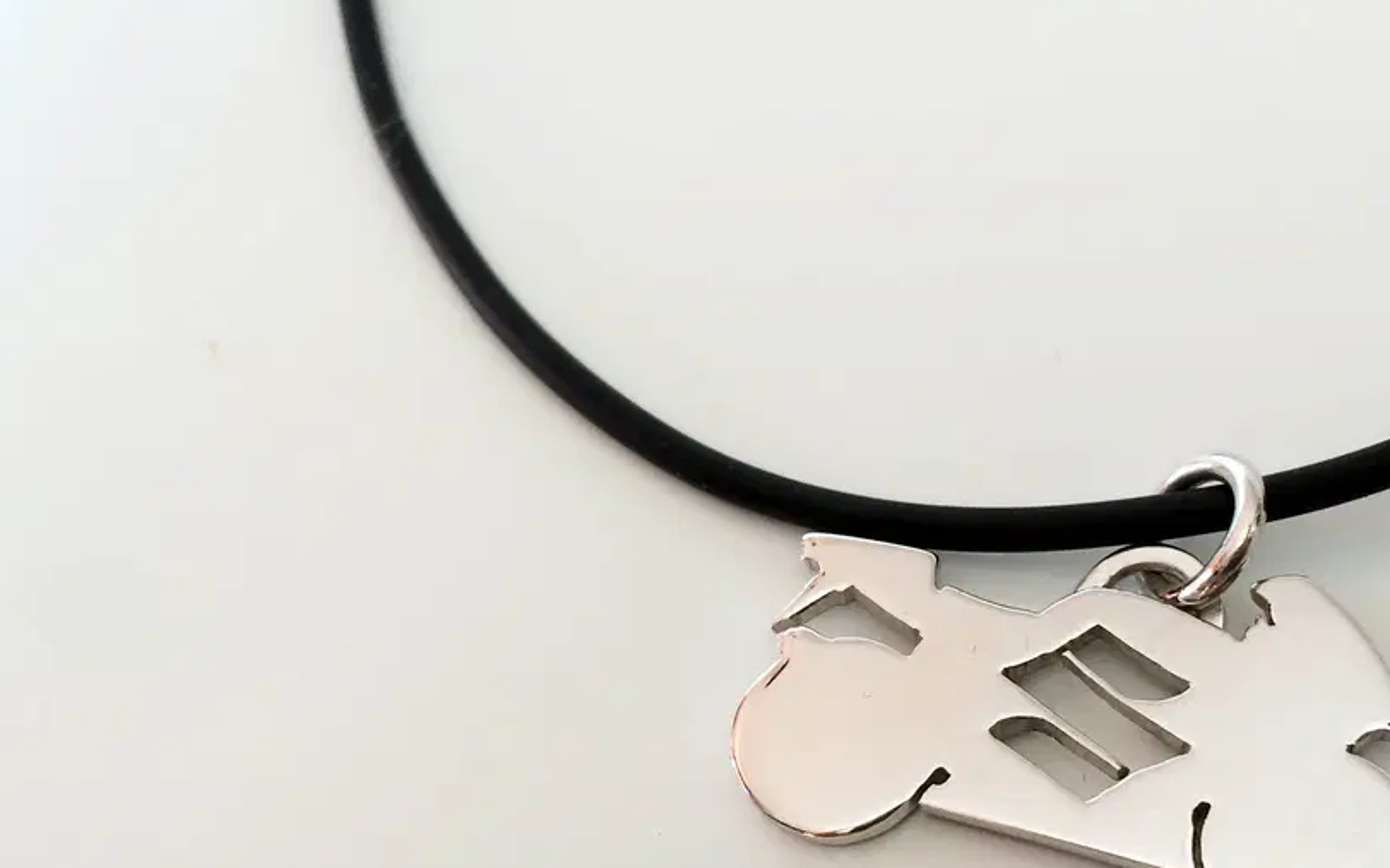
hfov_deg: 42.5
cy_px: 592
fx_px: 1780
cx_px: 805
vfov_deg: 27.2
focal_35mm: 47
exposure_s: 1/30
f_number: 2.2
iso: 64
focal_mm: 4.12
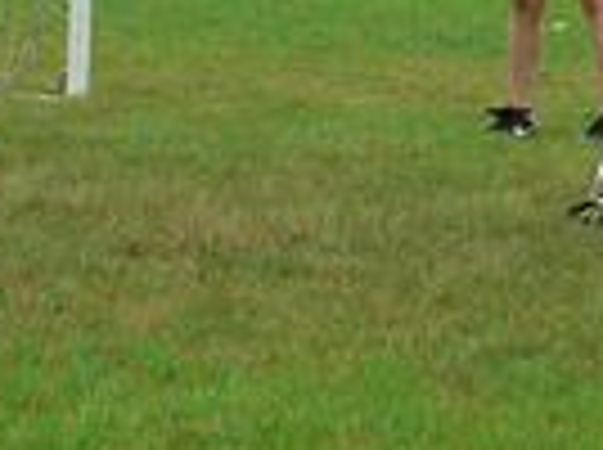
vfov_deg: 2.8
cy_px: -117
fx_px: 9199
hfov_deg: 3.8
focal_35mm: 529
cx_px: 472
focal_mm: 30.4
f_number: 4
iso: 200
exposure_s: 1/160
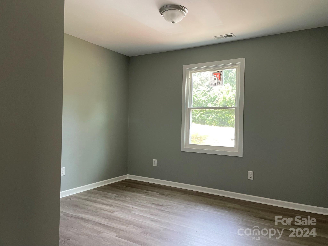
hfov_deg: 67.3
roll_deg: -0.5
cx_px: 164
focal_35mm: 26
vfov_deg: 53.1
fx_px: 246
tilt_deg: -0.8
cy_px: 123
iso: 125
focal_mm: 4.2
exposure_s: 1/65
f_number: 1.6
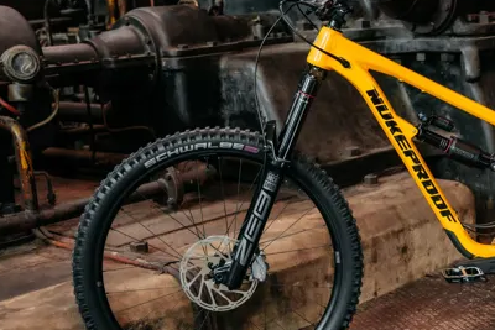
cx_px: 426
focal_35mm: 74
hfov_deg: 26.6
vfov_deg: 18.4
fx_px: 1018
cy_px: 172
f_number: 2.8
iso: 1000
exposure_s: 1/125
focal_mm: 37
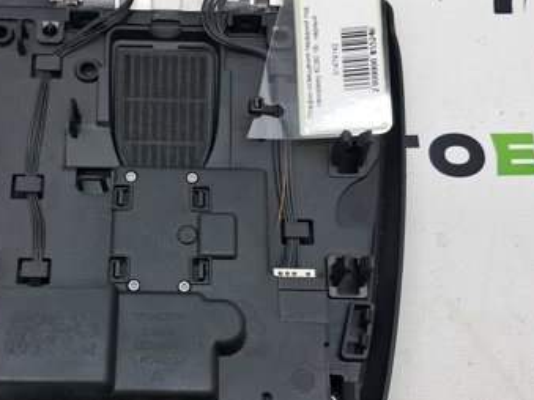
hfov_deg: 37.1
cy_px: 221
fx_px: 786
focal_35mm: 51
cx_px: 178
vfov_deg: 28.5
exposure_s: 1/50
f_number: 1.8
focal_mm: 4
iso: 50
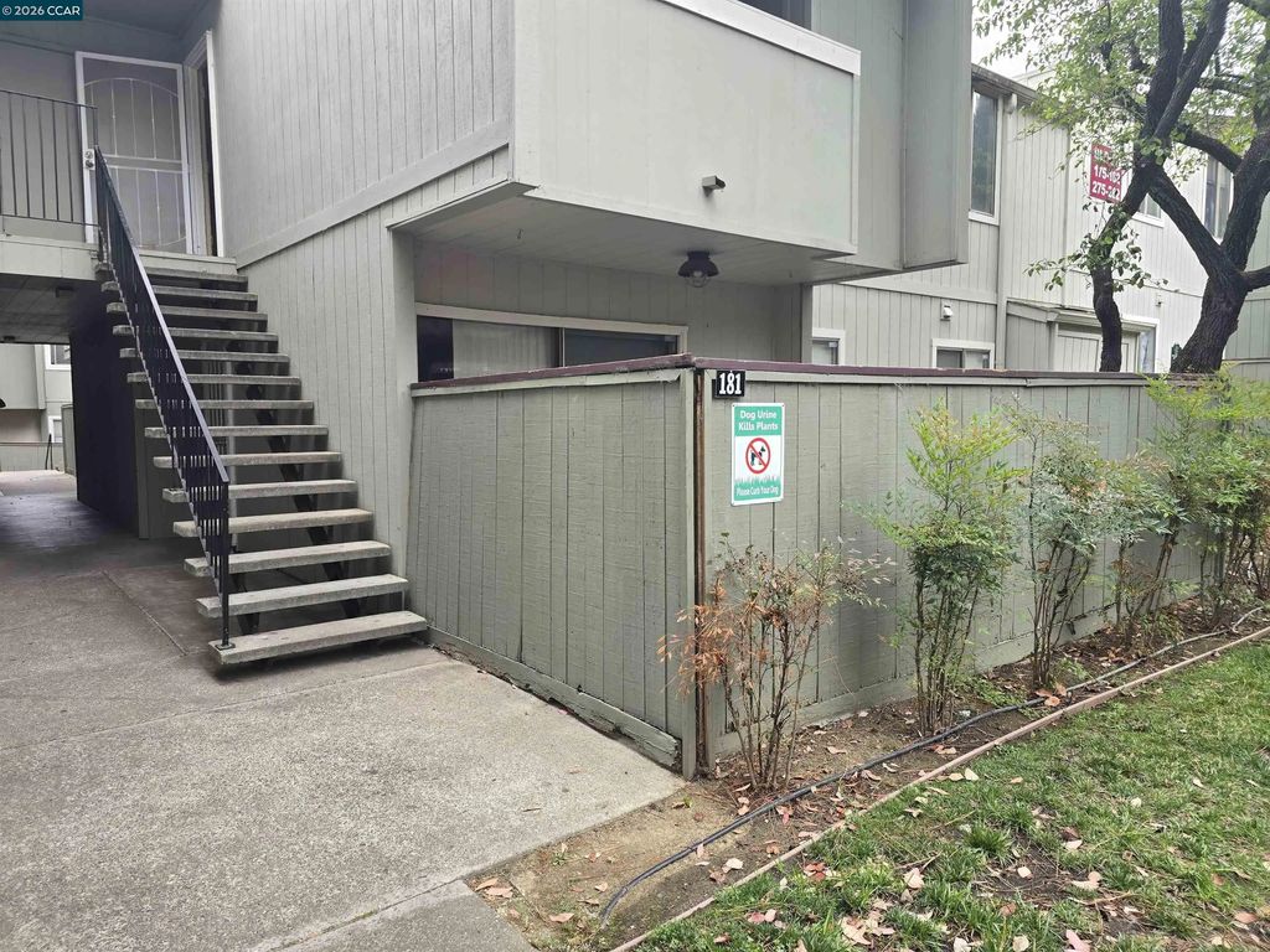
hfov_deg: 73.9
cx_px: 635
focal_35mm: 23
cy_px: 476
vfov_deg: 58.9
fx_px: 844
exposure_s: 1/180
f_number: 1.7
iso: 40
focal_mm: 6.3
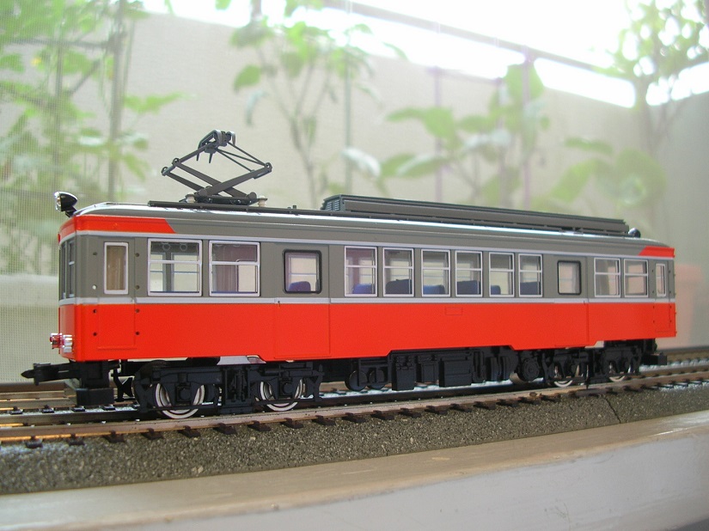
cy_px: 266
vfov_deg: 40.7
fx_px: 717
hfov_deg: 52.6
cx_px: 354
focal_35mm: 35
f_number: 2.8
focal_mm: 5.8
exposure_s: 1/12
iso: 50
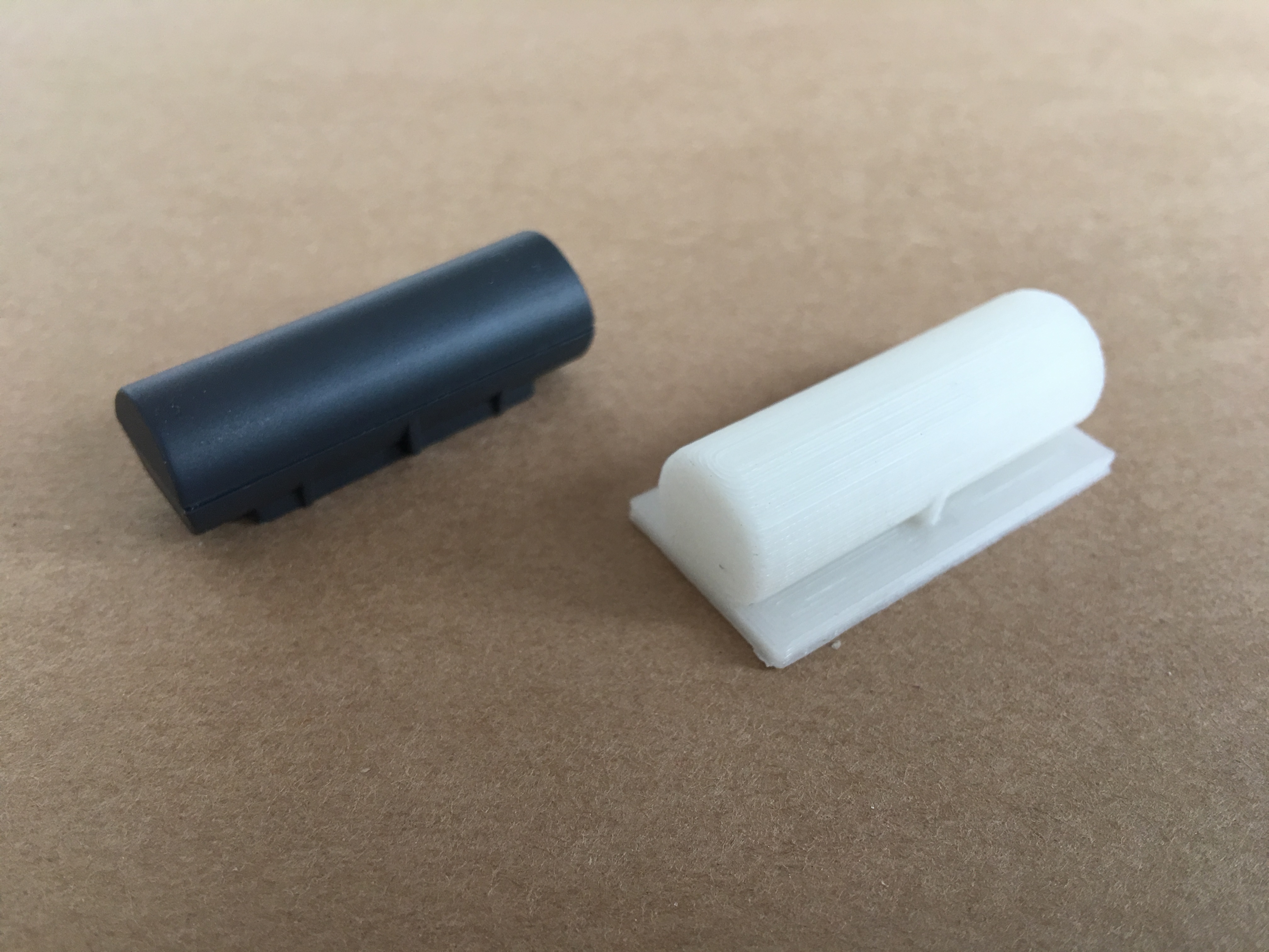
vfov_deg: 48.2
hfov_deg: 61.7
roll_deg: -3.2
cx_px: 634
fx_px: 1063
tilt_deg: -42.5
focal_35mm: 29
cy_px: 476
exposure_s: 1/33
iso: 32
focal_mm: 4.15
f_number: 2.2
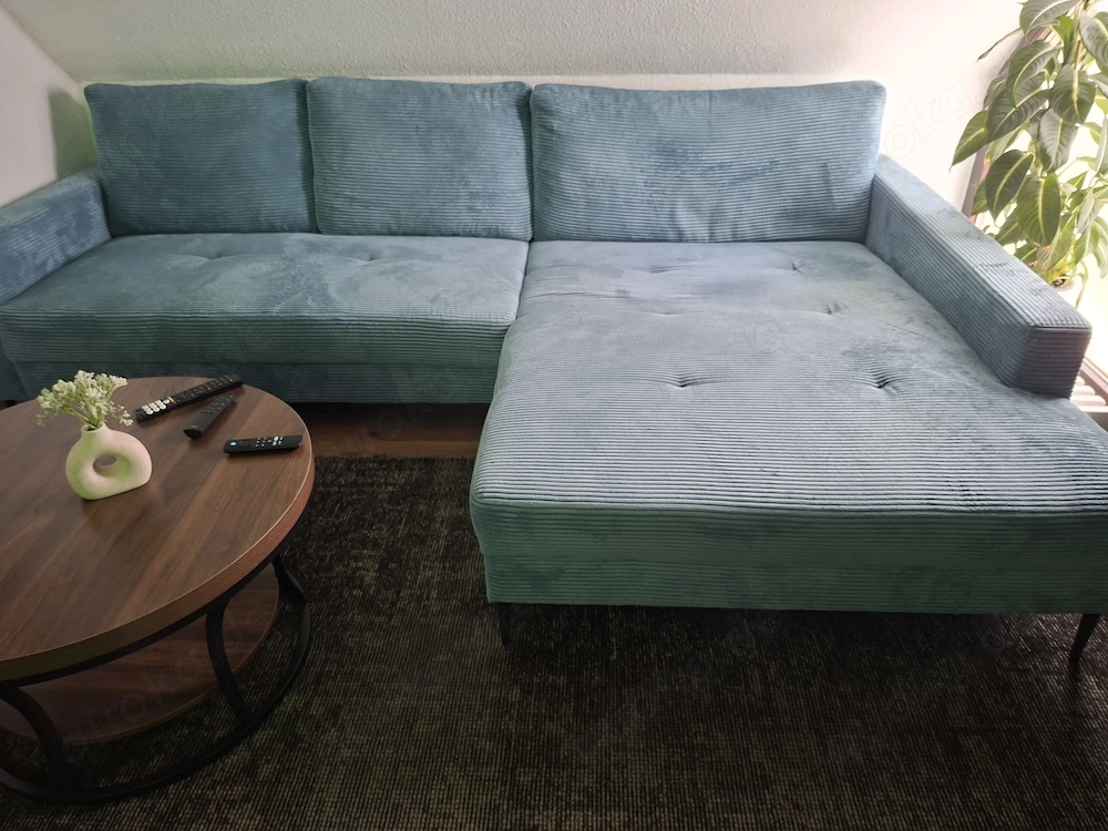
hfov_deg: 73.9
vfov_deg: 58.9
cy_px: 416
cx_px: 554
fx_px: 736
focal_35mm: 23
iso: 320
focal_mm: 5.54
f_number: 1.8
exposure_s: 1/33
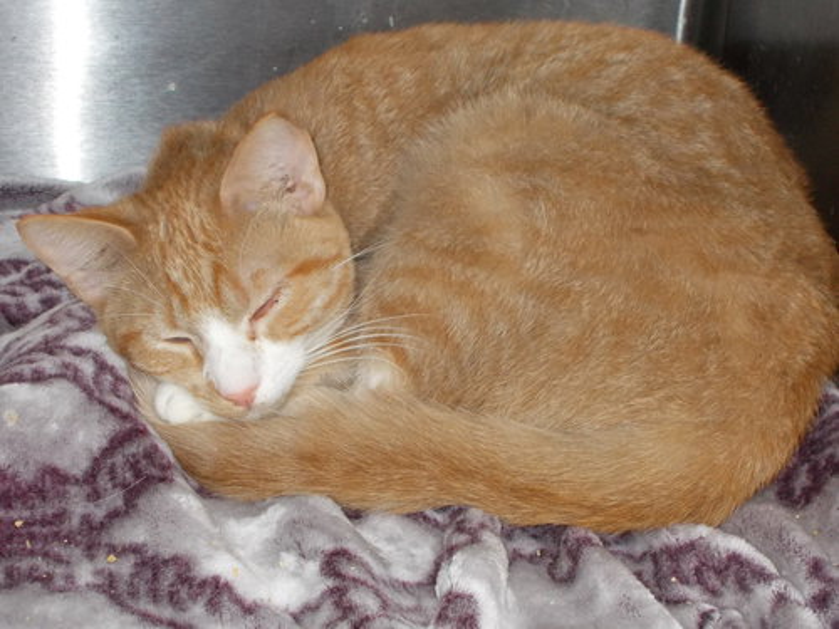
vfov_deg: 22.3
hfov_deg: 29.4
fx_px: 1600
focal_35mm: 66
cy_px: 314
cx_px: 420
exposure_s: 1/60
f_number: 5.3
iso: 200
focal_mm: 11.8
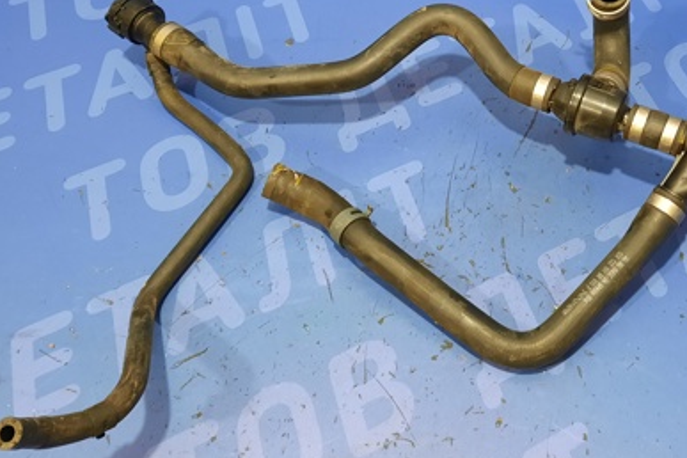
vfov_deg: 30.6
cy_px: 110
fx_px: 821
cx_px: 453
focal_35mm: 43
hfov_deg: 44.8
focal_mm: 4.6
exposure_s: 1/33
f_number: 2
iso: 400
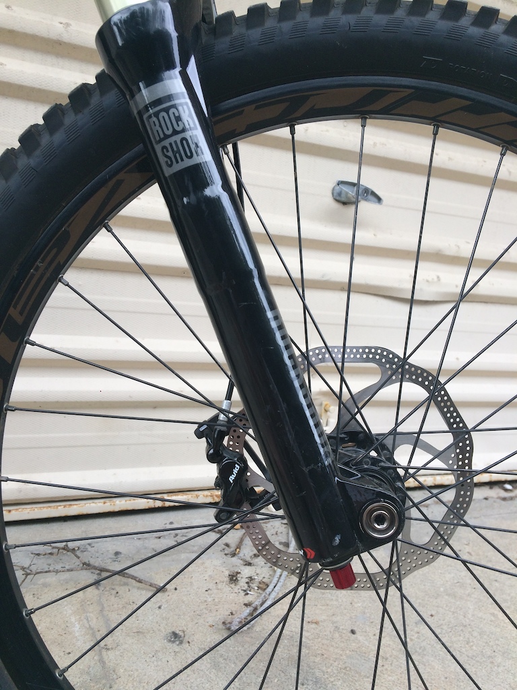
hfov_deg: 48.2
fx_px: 577
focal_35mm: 29
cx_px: 258
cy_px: 345
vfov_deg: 61.7
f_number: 2.2
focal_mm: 4.15
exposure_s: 1/272
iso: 32
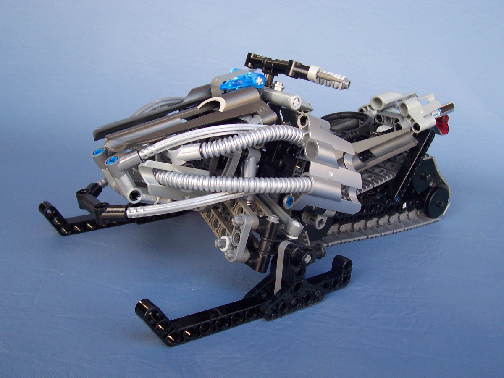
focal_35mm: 37
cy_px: 189
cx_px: 252
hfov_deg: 50.1
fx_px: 539
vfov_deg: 38.7
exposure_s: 1/125
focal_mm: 5.6
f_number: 2.8
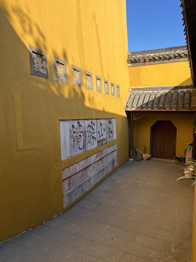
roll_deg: -1.2
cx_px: 98
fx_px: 196
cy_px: 131
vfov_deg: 67.3
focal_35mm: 26
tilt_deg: -3.1
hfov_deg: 53.1
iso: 50
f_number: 1.5
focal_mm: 5.7
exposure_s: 1/1575
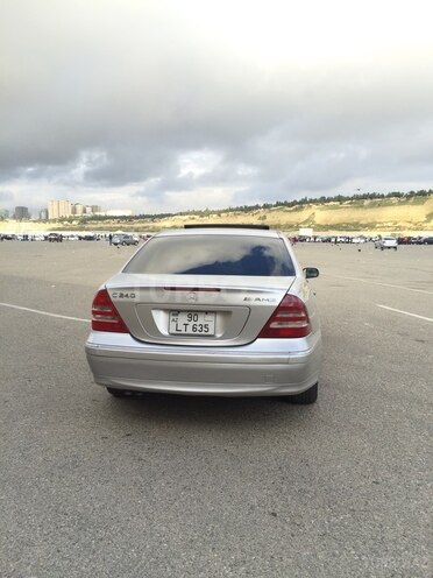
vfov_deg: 61.7
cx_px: 216
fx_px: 484
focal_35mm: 29
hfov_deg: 48.2
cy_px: 289
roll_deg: +0.5
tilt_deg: -10.0
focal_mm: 4.15
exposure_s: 1/684
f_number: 2.2
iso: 32
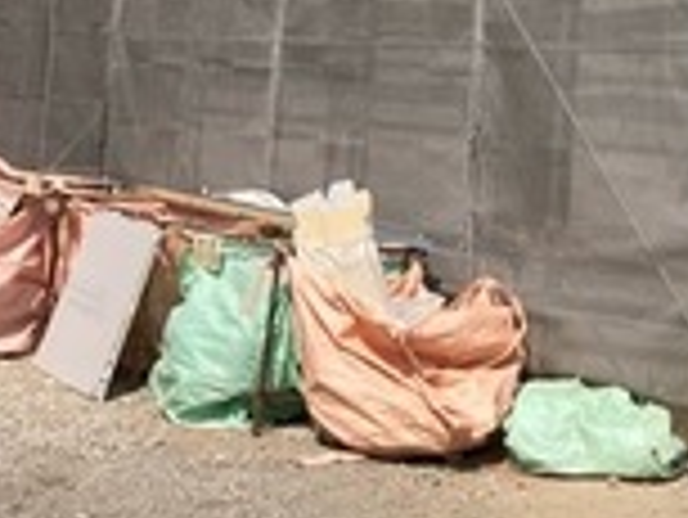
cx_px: 742
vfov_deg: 16.3
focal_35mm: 88
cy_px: -59
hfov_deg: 21.2
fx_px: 1750
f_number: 1.8
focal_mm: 3.99
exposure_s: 1/3003
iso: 20
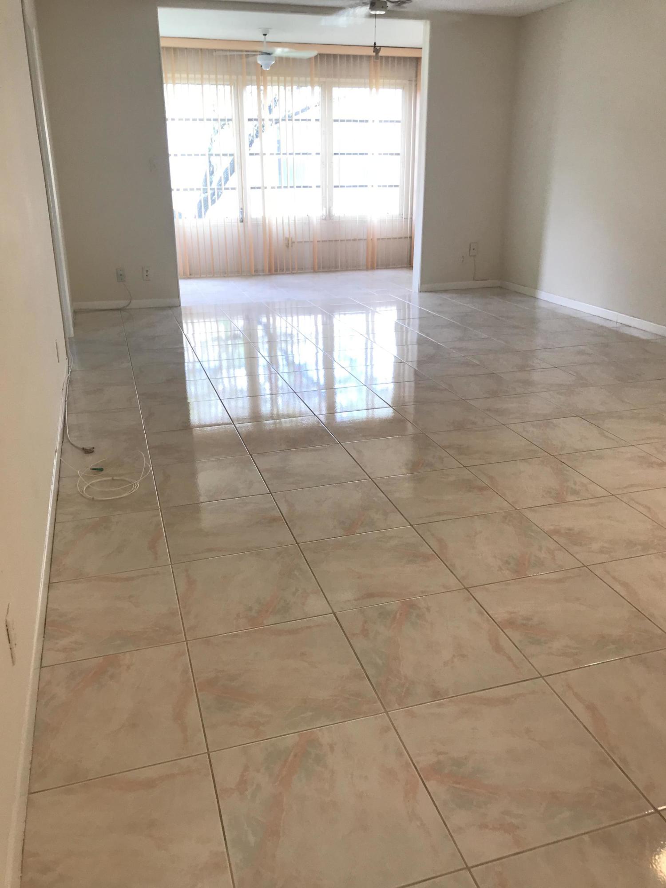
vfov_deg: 63.4
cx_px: 333
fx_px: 718
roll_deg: +0.3
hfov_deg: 49.7
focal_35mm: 28
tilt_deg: -21.8
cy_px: 444
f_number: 1.8
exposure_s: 1/30
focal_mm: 3.99
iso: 25
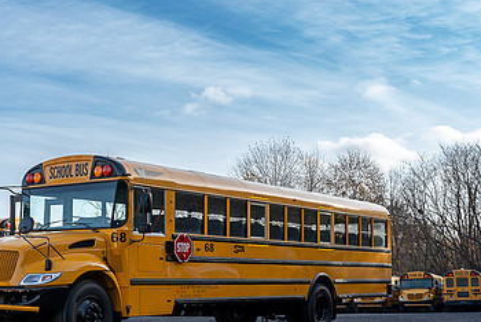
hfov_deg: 33.6
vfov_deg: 23.3
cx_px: 109
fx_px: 776
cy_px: 218
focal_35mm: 58
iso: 125
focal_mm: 35
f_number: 5.6
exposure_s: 1/320
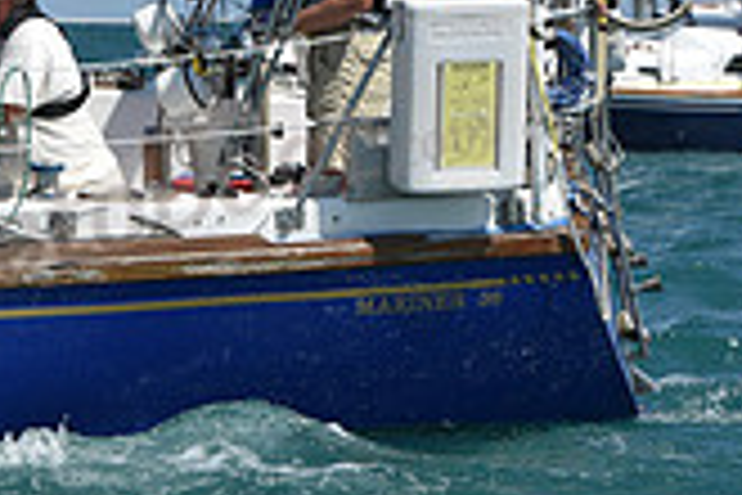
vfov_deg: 2.8
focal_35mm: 493
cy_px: 25
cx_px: -369
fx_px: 10160
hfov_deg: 4.2
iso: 250
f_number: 9
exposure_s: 1/1250
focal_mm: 140
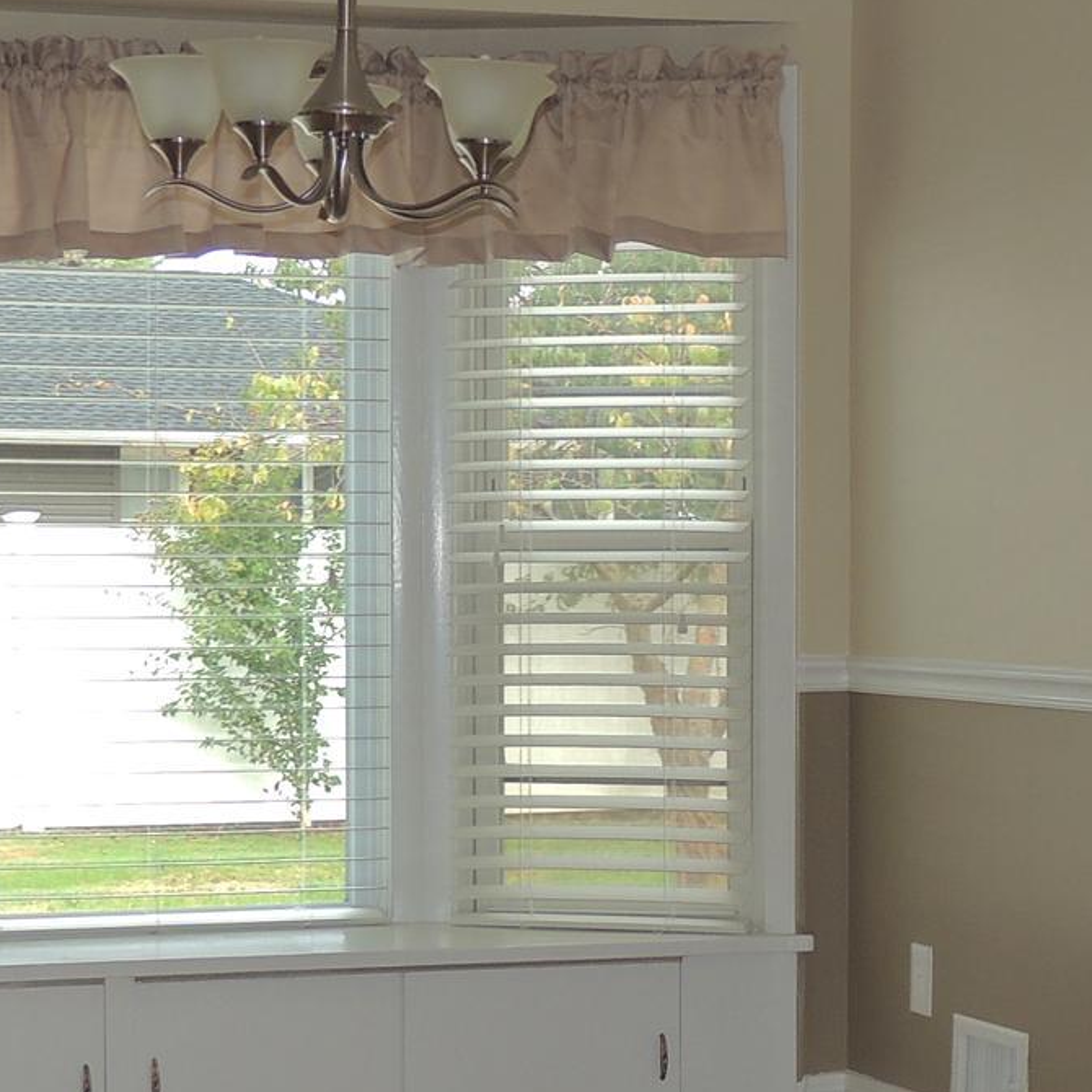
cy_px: 670
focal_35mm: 108
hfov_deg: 16.1
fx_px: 3855
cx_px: 768
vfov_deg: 16.1
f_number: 3.3
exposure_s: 1/60
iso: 100
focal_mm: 7.1
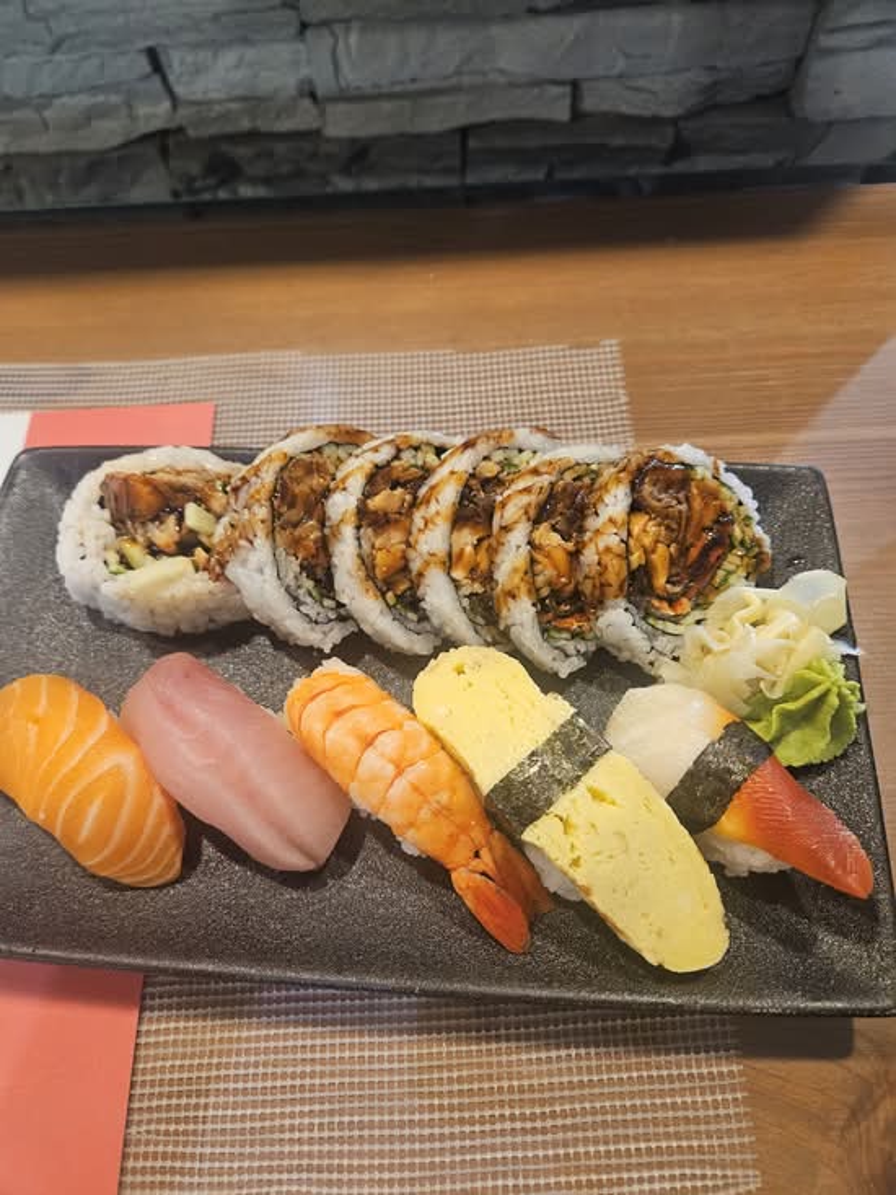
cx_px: 448
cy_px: 598
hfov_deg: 58.9
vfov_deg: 73.9
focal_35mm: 23
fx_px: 794
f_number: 1.8
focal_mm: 5.4
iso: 400
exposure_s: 1/120
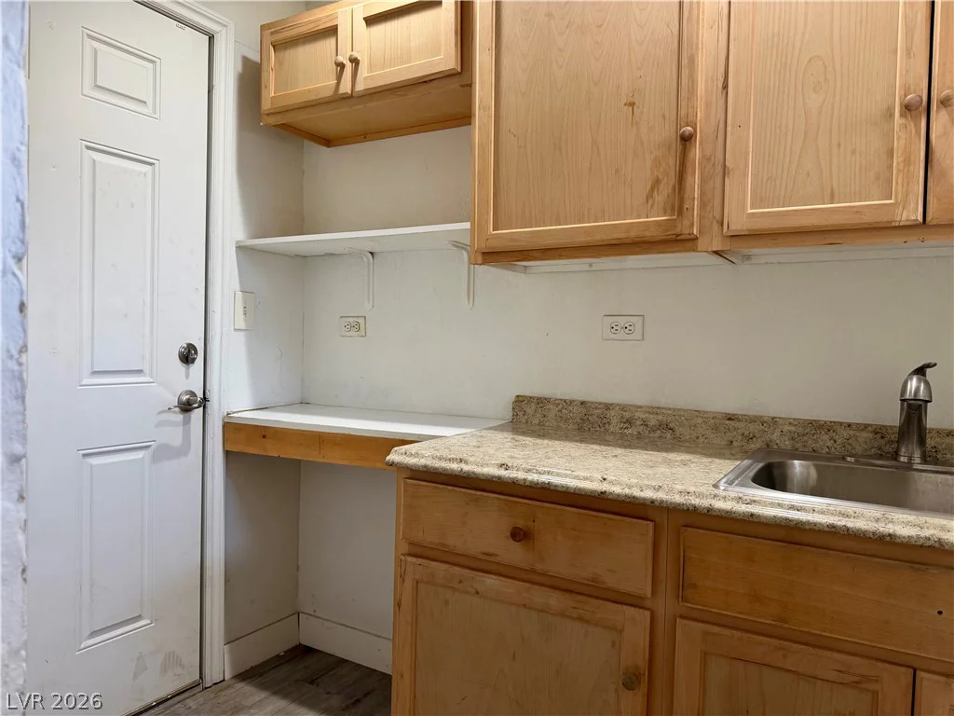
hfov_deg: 71.6
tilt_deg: -2.0
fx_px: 661
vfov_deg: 56.8
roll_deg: -1.9
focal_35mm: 24
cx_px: 477
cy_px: 358
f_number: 1.78
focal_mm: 6.76
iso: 200
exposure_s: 1/120
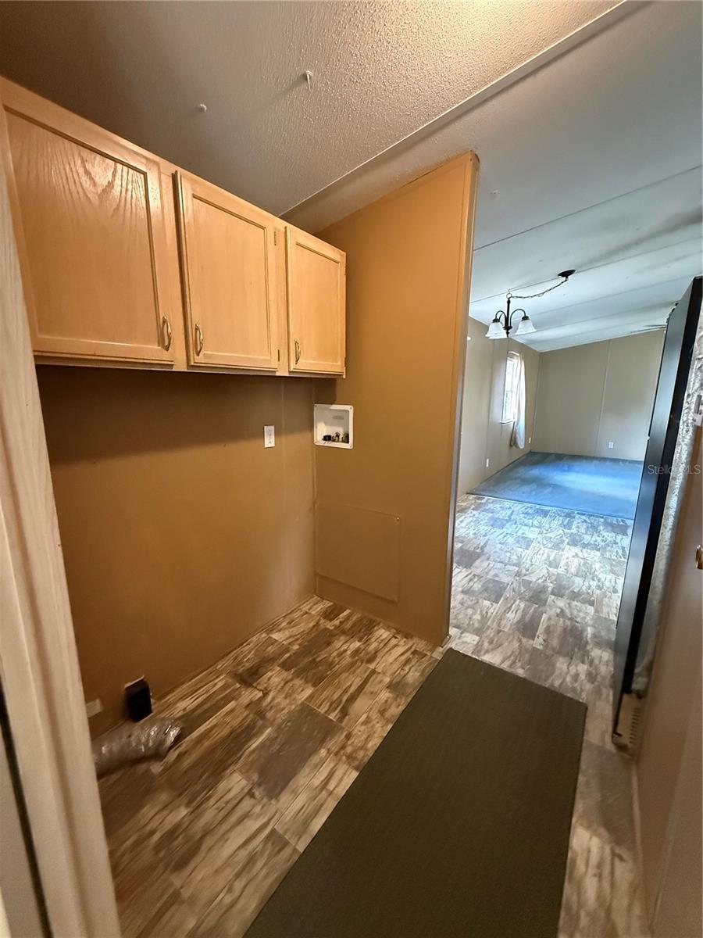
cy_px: 469
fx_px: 379
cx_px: 352
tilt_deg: -11.0
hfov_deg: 85.7
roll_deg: -0.1
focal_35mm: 14
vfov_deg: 102.1
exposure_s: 1/60
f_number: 2.2
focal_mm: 2.22
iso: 1250
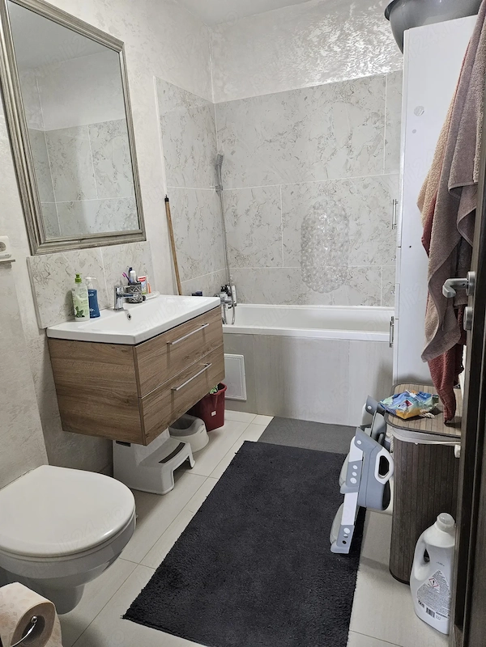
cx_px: 243
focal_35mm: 23
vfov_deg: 73.9
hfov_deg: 58.9
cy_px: 324
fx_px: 431
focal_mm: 5.4
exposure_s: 1/100
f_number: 1.8
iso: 500
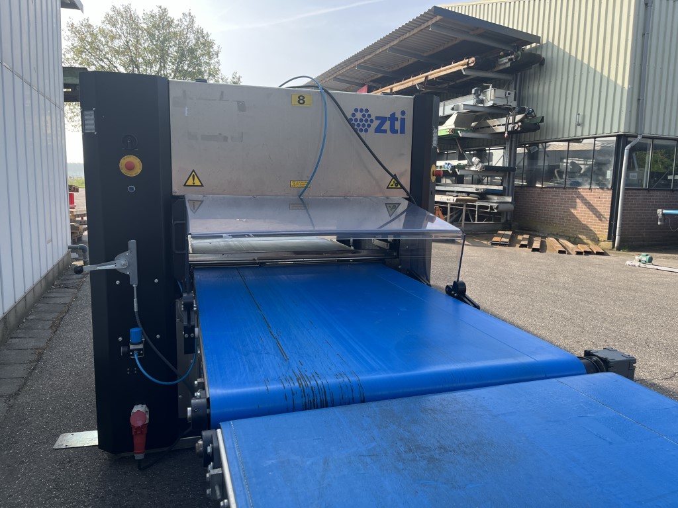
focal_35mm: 26
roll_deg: -1.4
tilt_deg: -7.0
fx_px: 509
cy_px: 254
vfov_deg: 53.1
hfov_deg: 67.3
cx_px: 339
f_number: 1.6
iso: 50
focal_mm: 5.1
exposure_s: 1/858
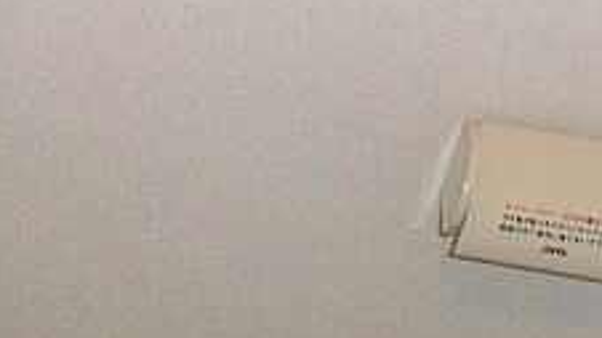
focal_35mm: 74
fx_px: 1181
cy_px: 455
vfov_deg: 15.4
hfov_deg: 25.2
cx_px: -157
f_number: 3.1
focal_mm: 4.3
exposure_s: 1/30
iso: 100
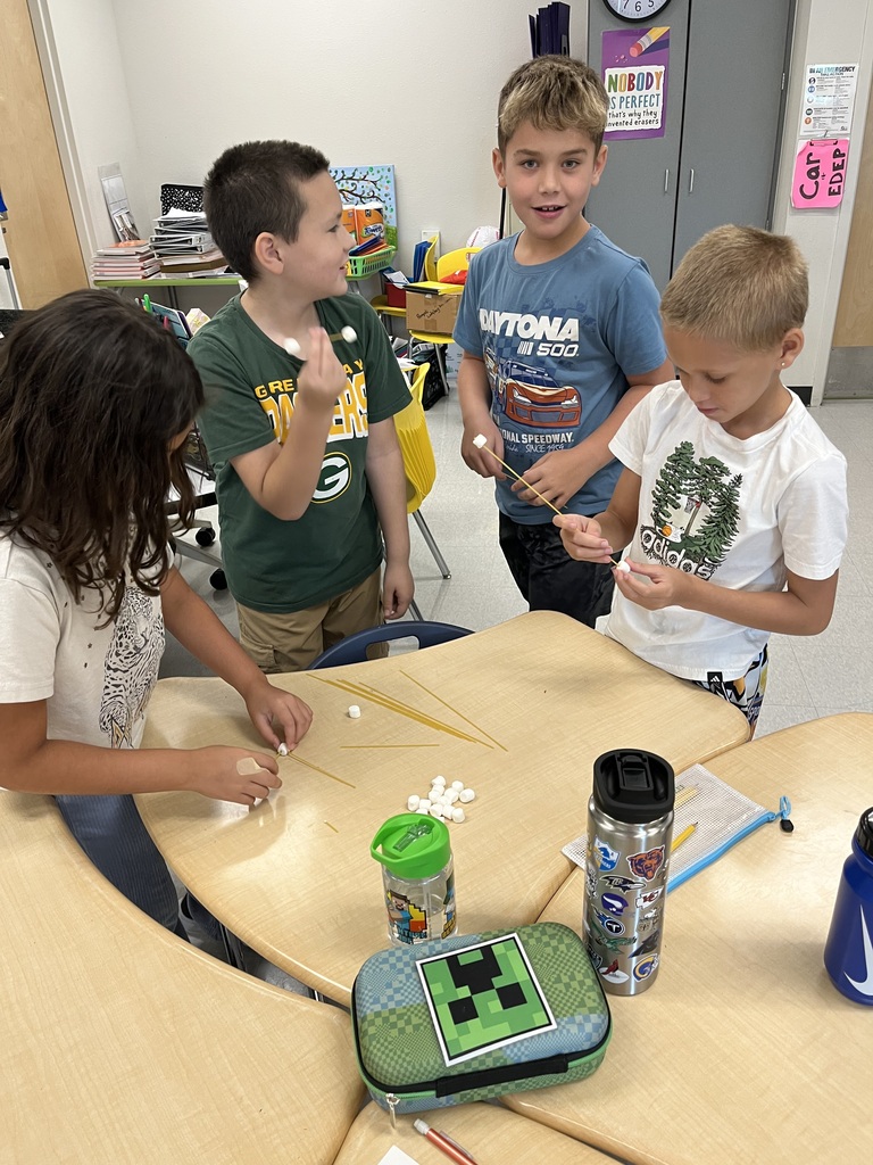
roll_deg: +3.3
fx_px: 874
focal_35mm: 26
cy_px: 582
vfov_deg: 67.3
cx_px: 436
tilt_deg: -28.5
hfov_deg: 53.1
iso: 100
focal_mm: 5.1
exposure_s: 1/60
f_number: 1.6
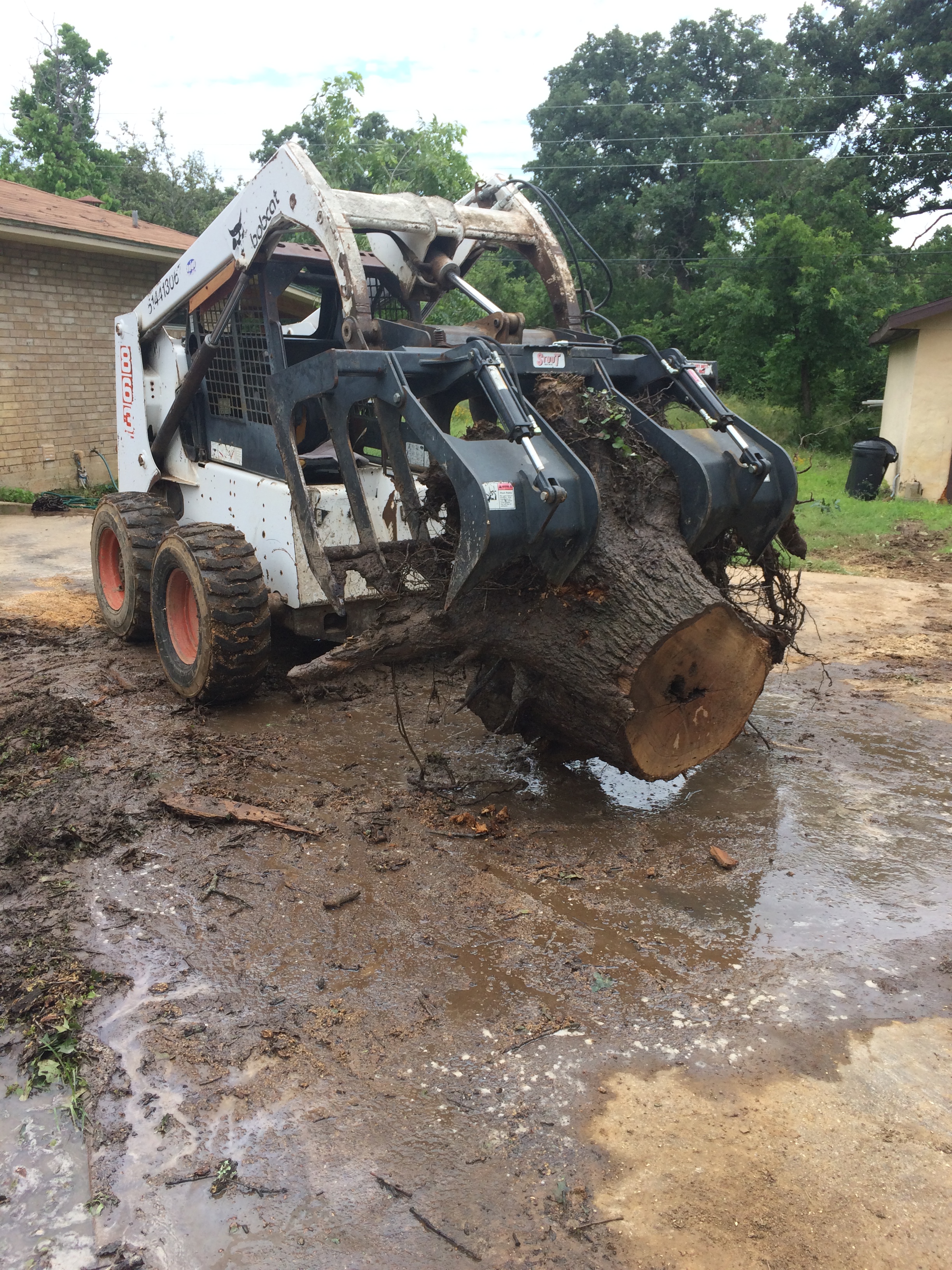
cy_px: 635
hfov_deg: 48.2
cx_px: 476
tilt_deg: -13.8
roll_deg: -1.4
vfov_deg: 61.7
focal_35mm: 29
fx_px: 1063
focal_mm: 4.15
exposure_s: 1/1001
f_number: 2.2
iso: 32
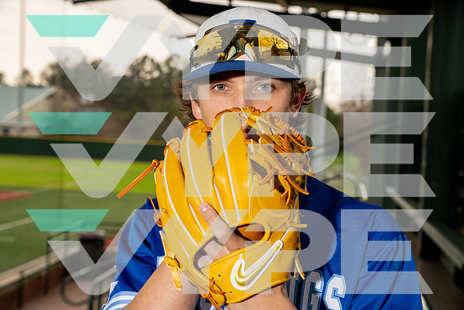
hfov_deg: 28.8
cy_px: 155
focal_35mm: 70
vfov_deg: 19.5
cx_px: 232
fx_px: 902
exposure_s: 1/250
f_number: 6.3
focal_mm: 70
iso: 640
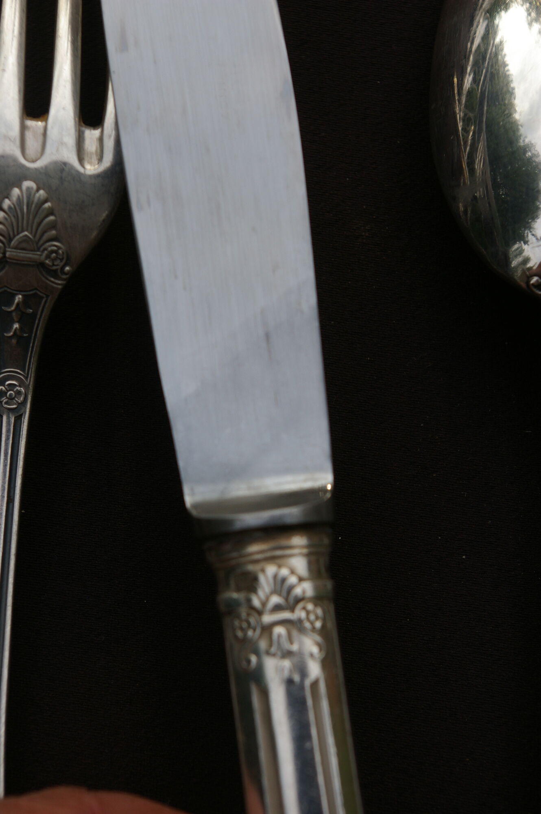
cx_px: 270
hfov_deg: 16.5
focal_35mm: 82
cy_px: 407
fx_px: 1863
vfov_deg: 24.6
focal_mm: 55
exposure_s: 1/180
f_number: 9.5
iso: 200
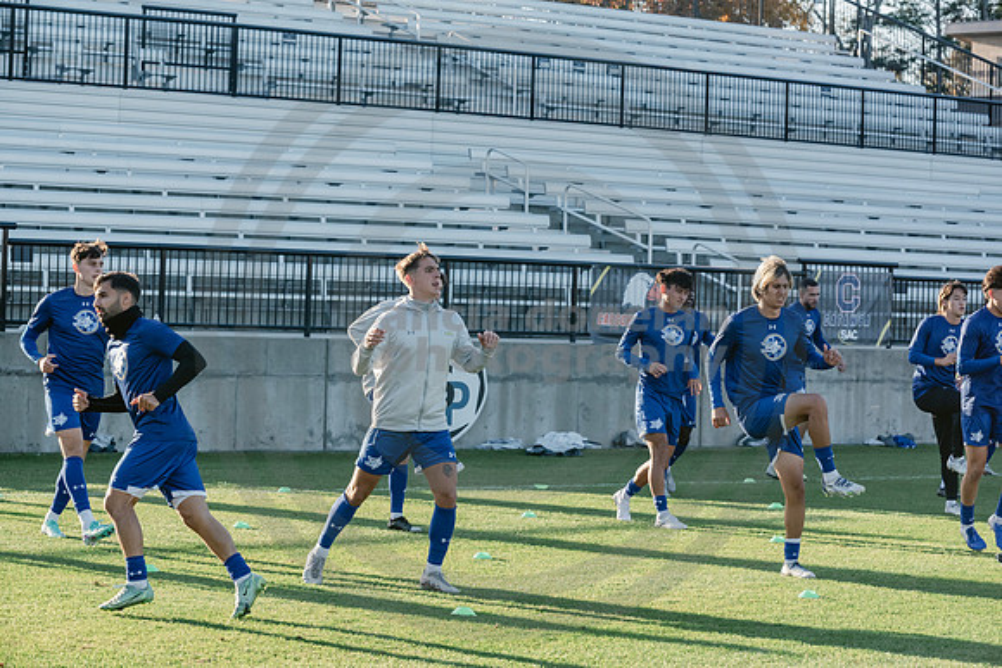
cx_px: 501
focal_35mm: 105
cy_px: 334
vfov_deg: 13.0
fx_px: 2923
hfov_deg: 19.5
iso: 1250
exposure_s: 1/1250
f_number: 7.1
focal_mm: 105
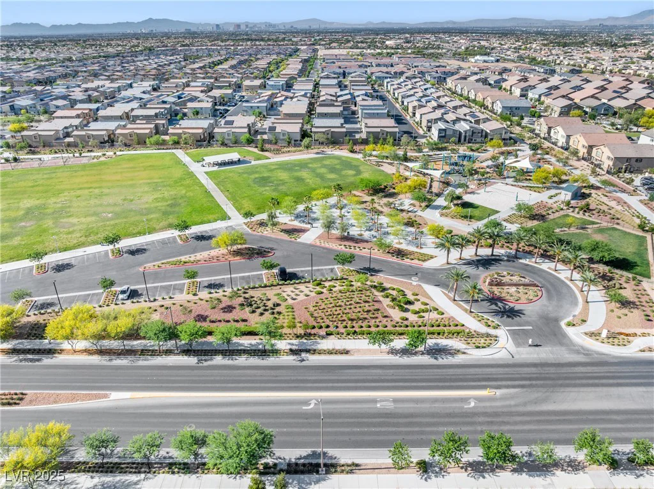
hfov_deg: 71.6
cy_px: 244
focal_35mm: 24
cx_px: 327
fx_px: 453
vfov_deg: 56.7
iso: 100
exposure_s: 1/120
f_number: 2.8
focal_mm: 12.29
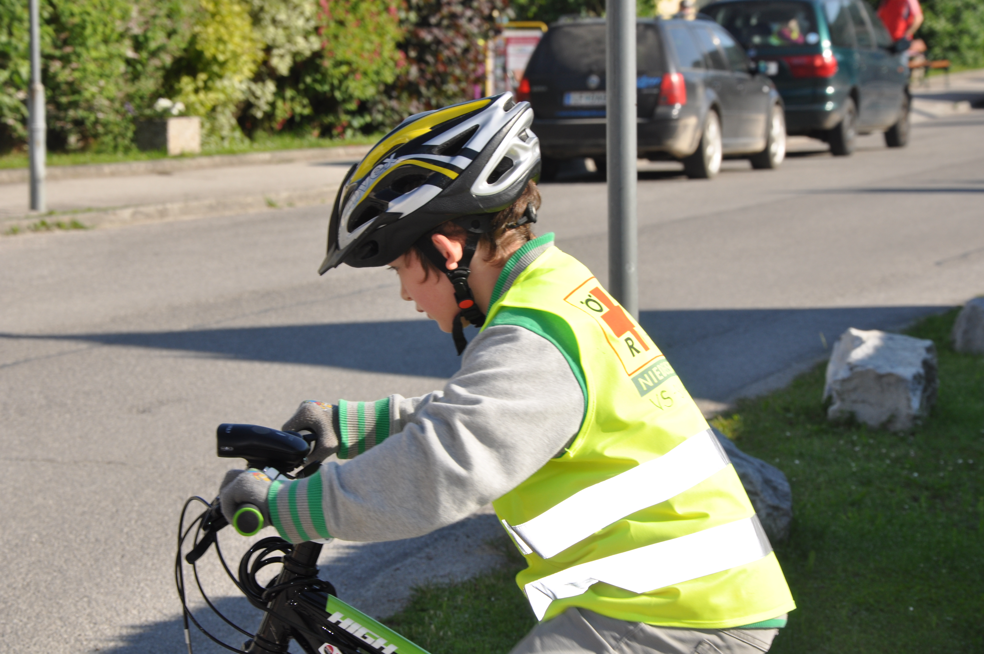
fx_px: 4300
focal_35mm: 158
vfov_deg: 8.7
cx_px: 492
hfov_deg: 13.1
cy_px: 327
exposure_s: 1/200
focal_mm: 105
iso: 200
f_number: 11
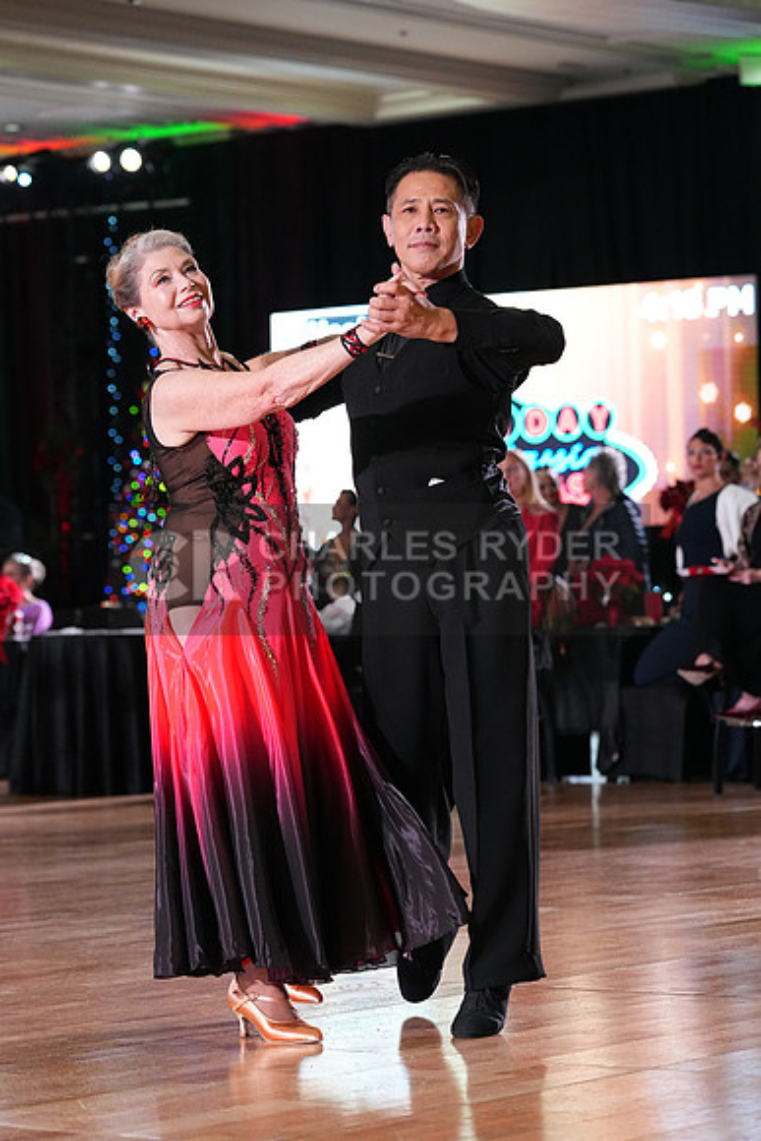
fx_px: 3676
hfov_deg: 11.8
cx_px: 380
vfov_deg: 17.6
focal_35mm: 116
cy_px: 570
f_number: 5
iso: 6400
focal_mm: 116
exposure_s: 1/400
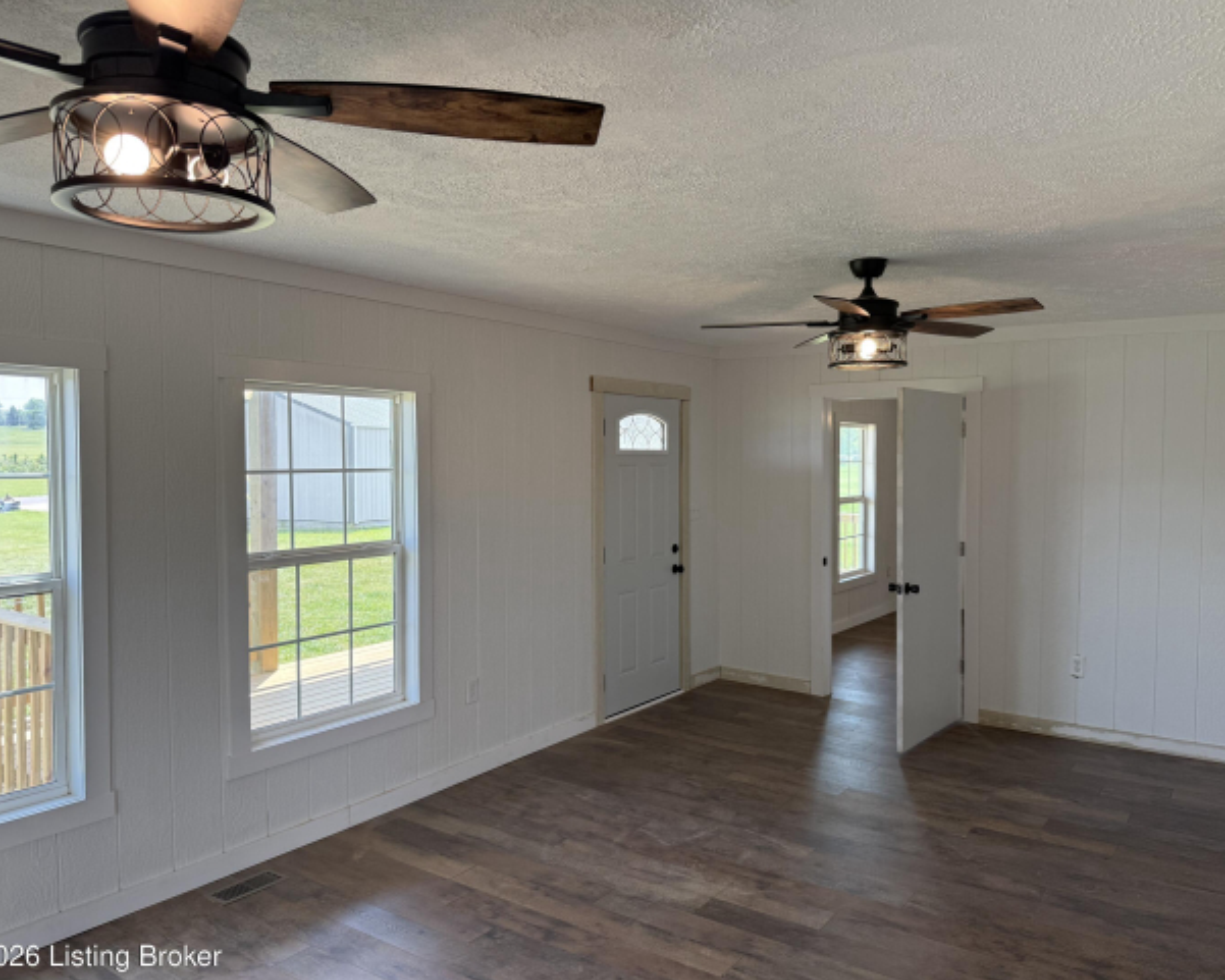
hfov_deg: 66.0
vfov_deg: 54.9
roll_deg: -0.1
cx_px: 633
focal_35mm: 26
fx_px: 943
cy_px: 493
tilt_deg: -2.4
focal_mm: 6.76
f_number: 1.78
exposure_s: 1/246
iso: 100
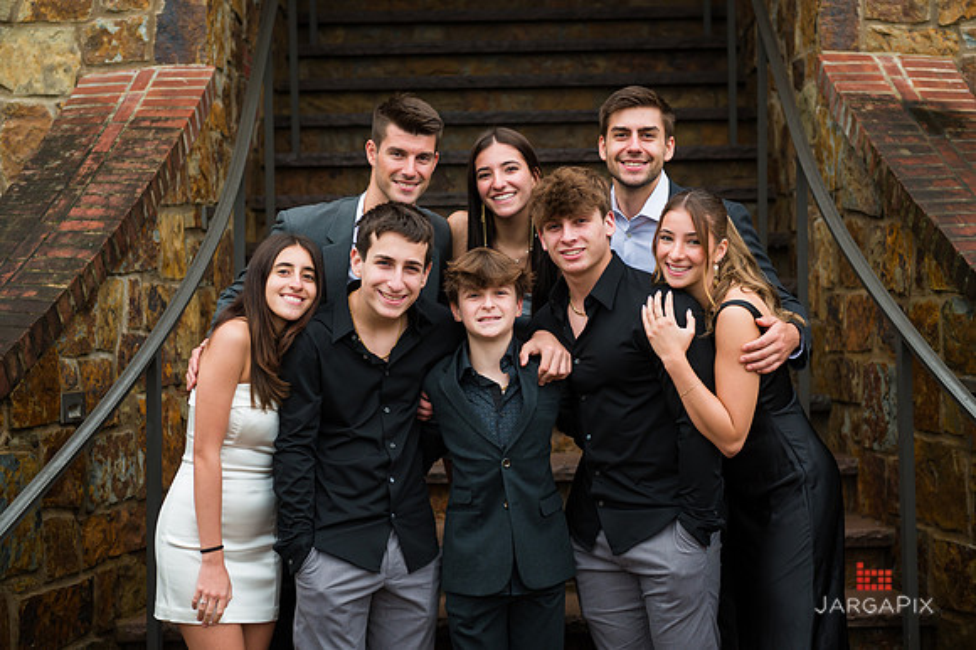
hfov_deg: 30.3
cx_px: 490
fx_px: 1803
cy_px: 310
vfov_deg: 20.4
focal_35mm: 67
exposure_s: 1/500
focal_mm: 62
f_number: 4
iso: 320
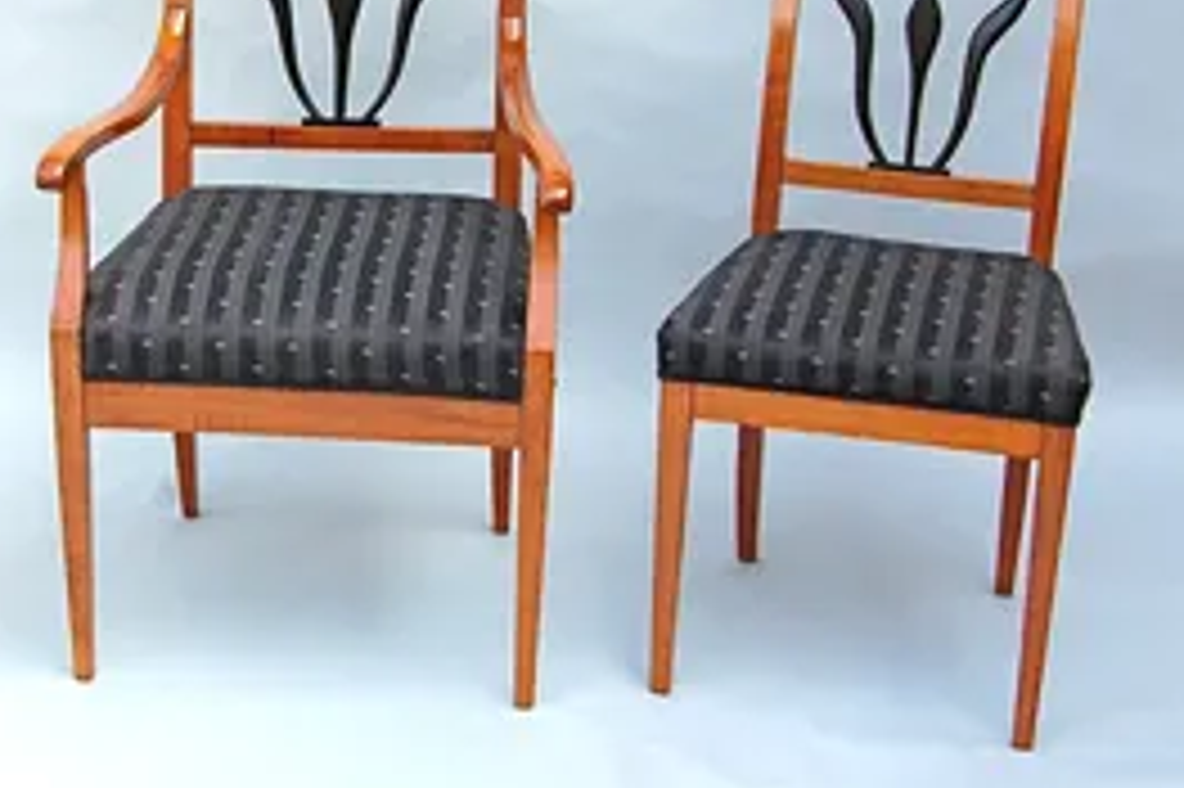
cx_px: 302
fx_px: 2399
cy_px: 257
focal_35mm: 73
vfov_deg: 18.6
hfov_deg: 27.4
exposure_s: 1/125
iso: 280
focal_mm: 32
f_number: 5.6
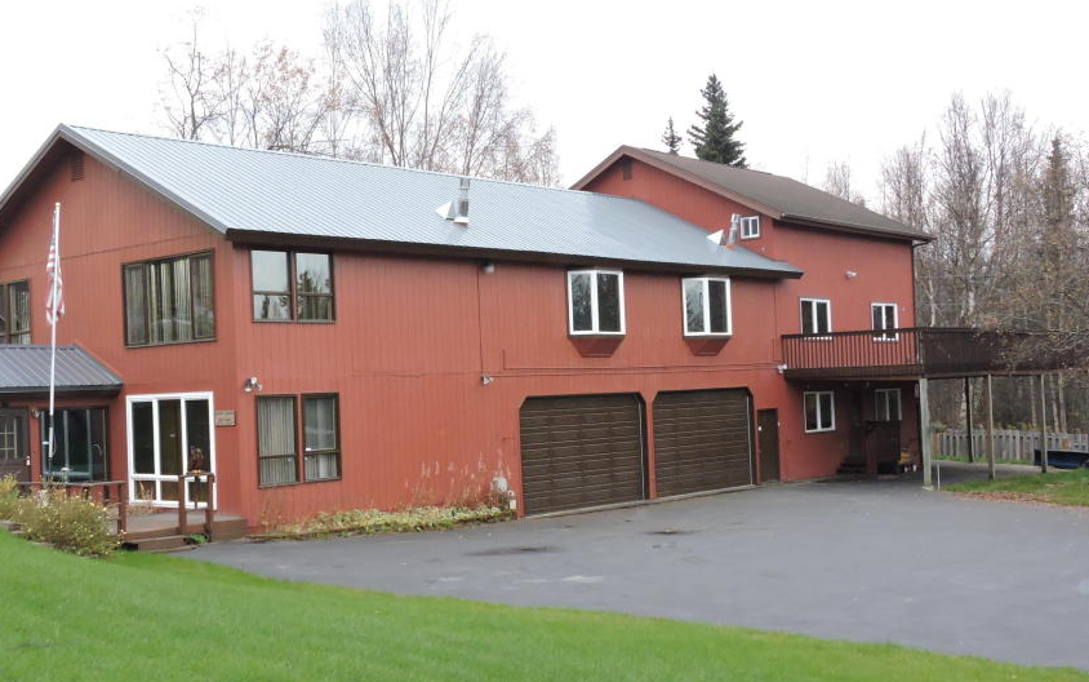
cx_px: 479
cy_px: 368
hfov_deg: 44.3
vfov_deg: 28.6
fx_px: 1336
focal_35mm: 45
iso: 560
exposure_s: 1/400
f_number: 3.8
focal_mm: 6.3
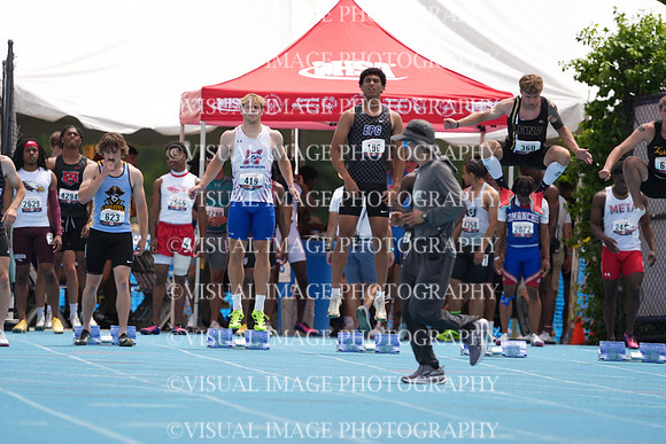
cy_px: 222
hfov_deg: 3.7
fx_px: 10232
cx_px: 333
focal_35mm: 553
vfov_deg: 2.5
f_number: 6.3
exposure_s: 1/1600
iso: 500
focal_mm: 553
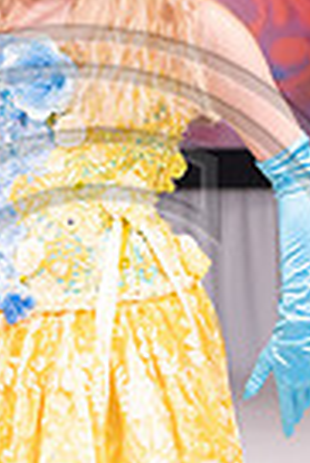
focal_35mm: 303
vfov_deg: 6.8
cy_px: 368
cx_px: 73
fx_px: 3904
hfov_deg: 4.5
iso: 2000
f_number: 5.6
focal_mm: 92
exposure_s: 1/400
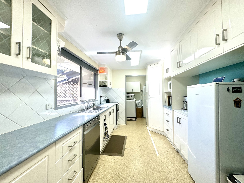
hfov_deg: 102.1
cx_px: 122
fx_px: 99
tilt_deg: +1.2
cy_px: 92
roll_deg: -0.1
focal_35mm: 14
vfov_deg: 85.7
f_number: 2.2
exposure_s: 1/100
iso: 50
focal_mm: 2.22
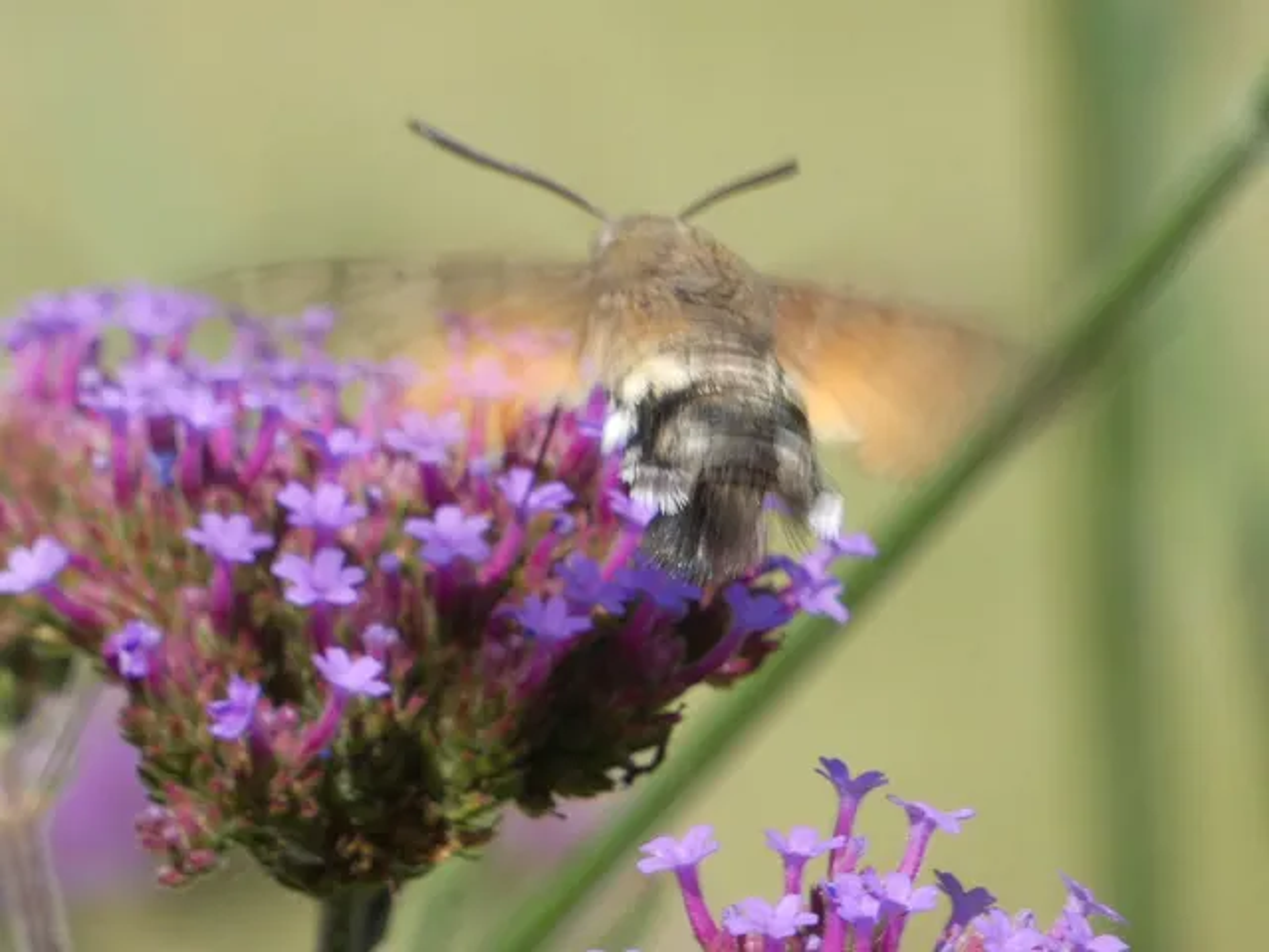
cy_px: 476
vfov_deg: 2.3
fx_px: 23535
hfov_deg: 3.1
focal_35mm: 642
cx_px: 634
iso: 80
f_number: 5.6
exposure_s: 1/125
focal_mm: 115
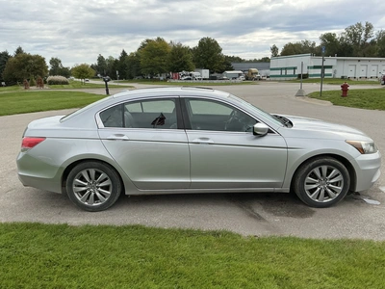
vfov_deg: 49.7
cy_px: 144
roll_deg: +0.6
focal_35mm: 28
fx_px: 311
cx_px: 192
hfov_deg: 63.4
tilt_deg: -9.9
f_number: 1.8
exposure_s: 1/1730
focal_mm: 3
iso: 25
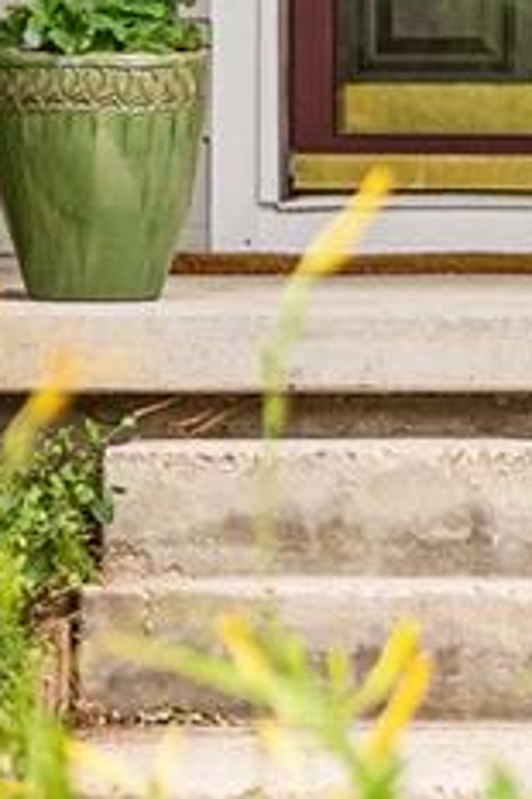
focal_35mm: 258
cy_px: 315
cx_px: 443
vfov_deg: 8.0
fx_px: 5727
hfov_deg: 5.3
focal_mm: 50
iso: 125
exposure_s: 1/3200
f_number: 1.4
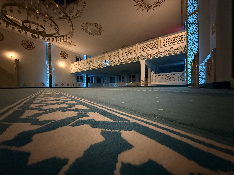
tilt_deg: -0.2
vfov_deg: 85.7
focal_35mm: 14
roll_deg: +0.4
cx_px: 117
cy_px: 88
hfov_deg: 102.1
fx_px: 95
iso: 1600
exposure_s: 1/30
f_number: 2.2
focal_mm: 2.22
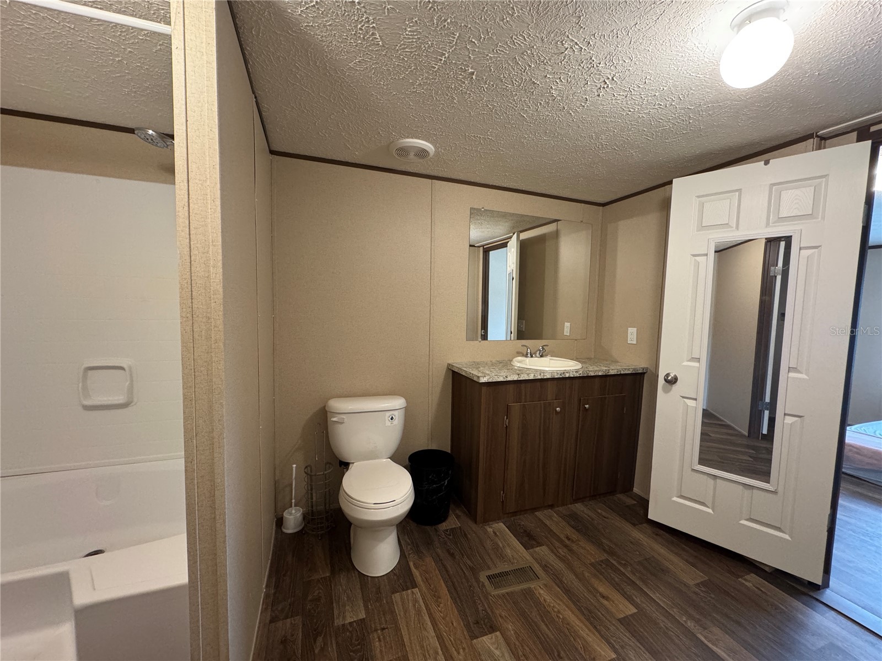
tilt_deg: -4.3
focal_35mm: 14
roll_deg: -2.1
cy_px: 330
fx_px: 357
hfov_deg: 102.1
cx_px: 441
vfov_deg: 85.7
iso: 500
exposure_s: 1/60
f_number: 2.2
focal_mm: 2.22
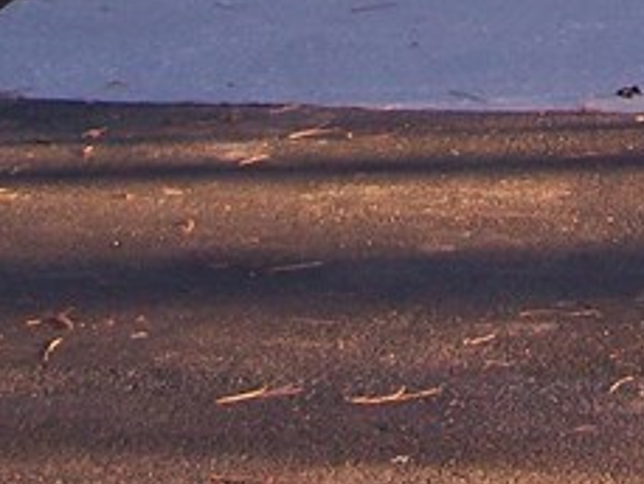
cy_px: -563
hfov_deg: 11.3
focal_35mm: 170
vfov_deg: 8.2
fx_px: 3164
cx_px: 890
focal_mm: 6.3
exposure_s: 1/80
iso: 80
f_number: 2.8
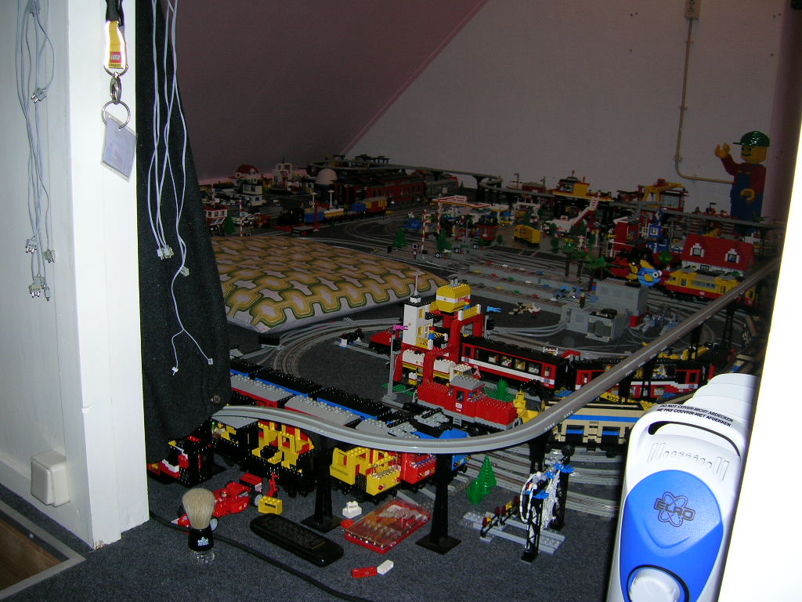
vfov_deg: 41.8
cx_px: 401
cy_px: 301
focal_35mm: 34
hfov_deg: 54.0
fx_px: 788
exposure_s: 1/60.1
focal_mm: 5.7
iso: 50
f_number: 2.9
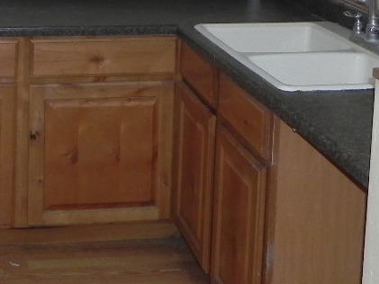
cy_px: -140
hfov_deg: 22.7
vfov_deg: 16.9
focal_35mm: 79
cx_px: -79
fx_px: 865
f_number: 2.8
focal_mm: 4.6
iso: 200
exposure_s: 1/30
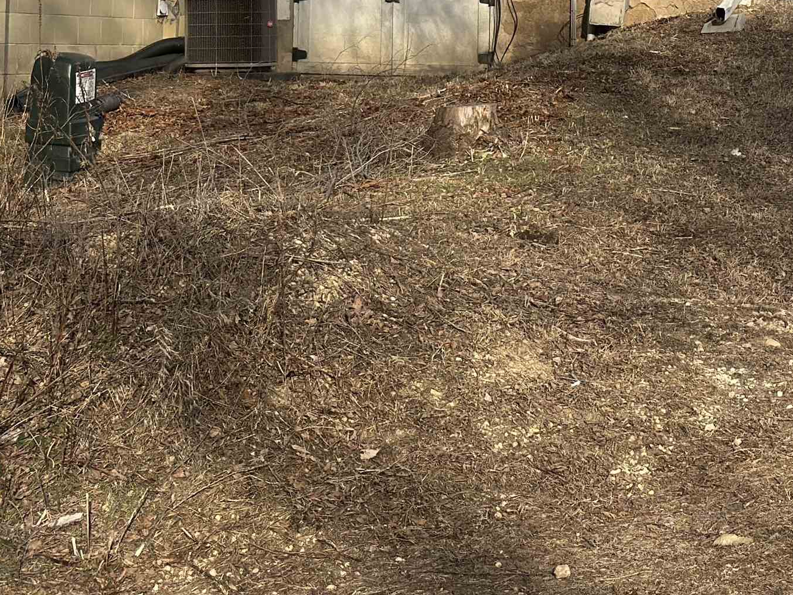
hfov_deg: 17.9
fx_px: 2497
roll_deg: -1.1
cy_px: -42
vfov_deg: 13.3
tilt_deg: +1.9
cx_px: 614
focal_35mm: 109
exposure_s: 1/7092
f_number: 1.78
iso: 80
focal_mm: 6.86
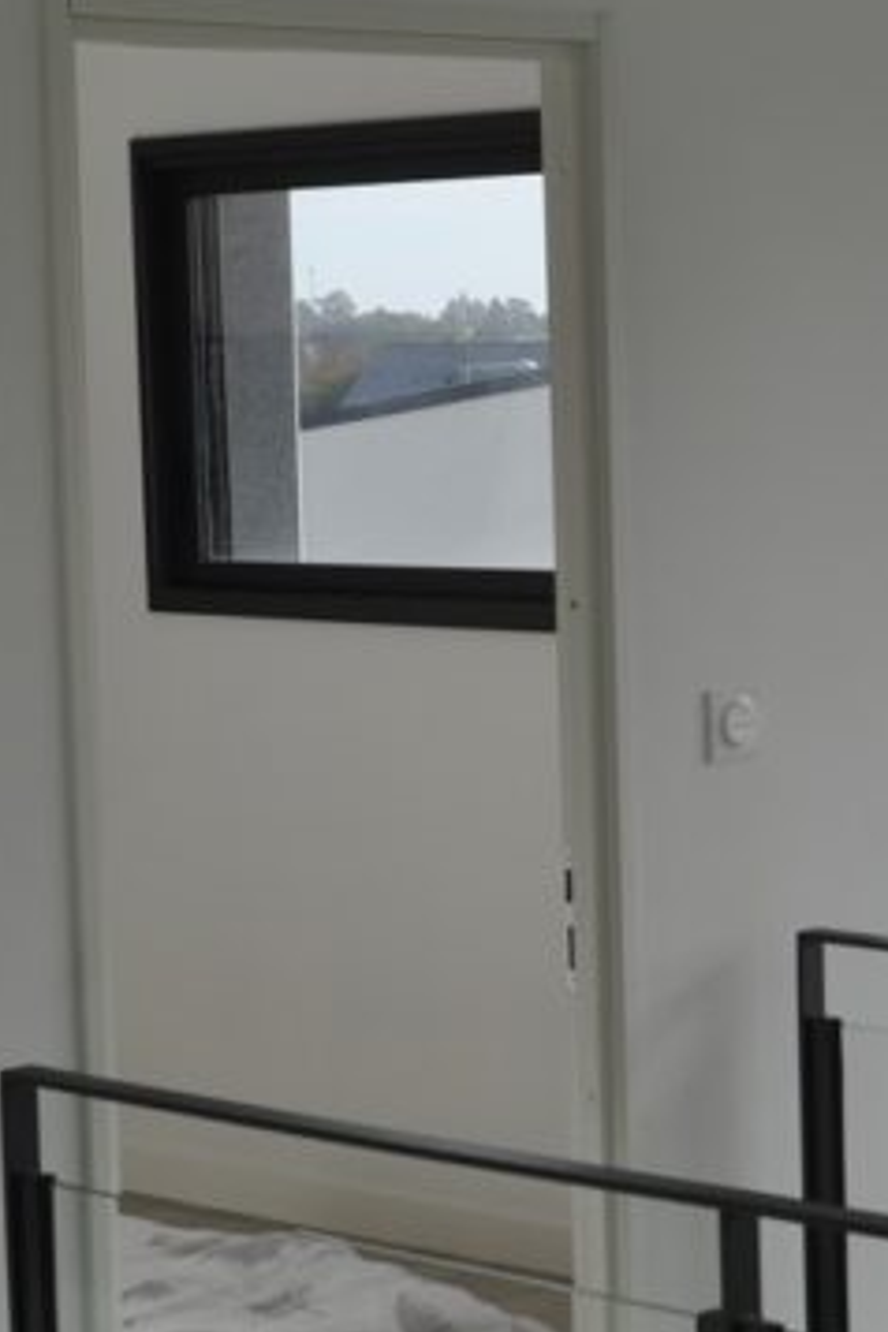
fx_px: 3811
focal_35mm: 103
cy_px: 742
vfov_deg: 19.8
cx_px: 944
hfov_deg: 13.1
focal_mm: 24
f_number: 8
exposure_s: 1/250
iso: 200
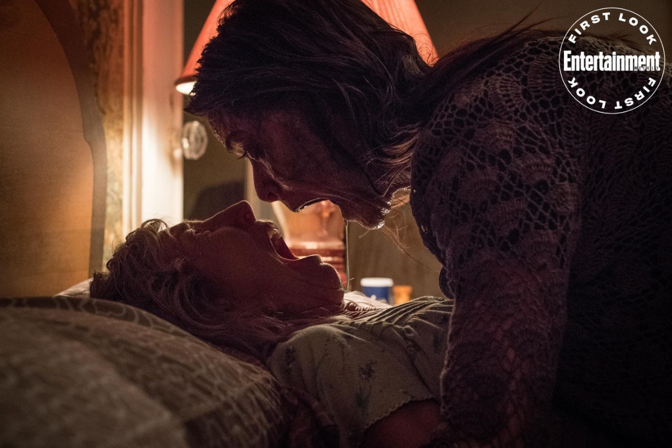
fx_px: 1307
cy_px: 224
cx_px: 336
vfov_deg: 19.5
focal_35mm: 70
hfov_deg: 28.8
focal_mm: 70
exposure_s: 1/60
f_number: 5.6
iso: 10000
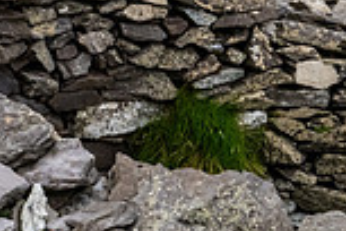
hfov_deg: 14.3
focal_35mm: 143
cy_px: 41
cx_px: 102
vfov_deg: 9.6
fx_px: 1374
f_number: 22
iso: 1250
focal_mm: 35
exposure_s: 1/125
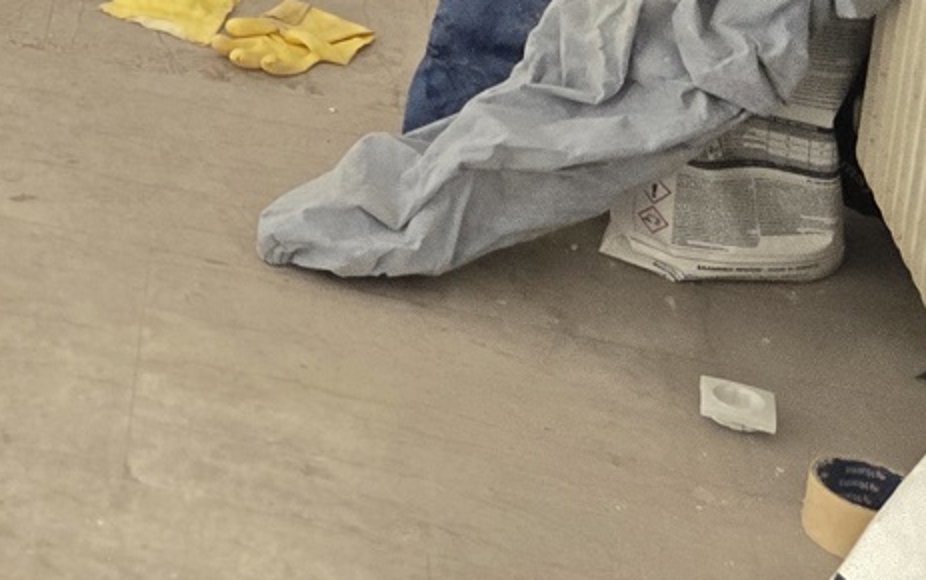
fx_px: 2550
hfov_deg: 16.1
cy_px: -544
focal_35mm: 101
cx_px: -908
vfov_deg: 11.7
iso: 320
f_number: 1.7
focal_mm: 6.3
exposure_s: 1/100
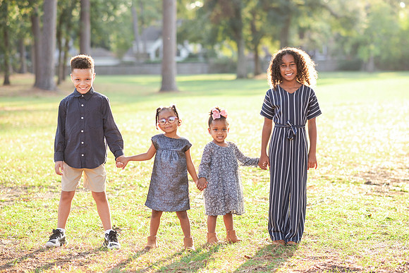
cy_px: 136
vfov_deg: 14.9
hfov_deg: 22.2
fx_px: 1042
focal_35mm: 92
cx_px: 221
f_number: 2.5
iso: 320
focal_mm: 85
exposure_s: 1/500
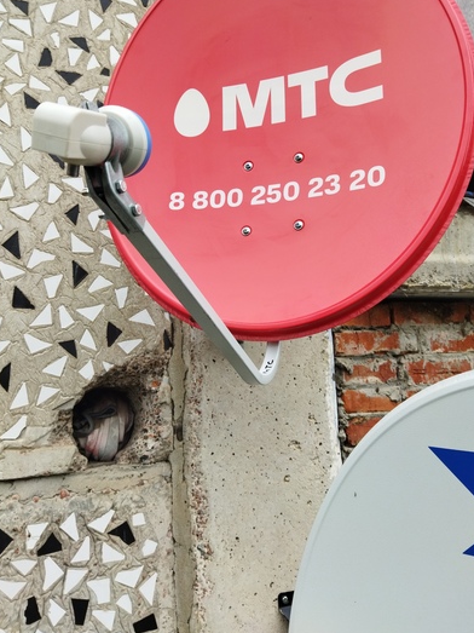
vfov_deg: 58.2
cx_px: 255
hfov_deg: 45.4
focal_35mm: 31
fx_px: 566
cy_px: 277
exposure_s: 1/484
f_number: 1.79
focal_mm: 4.71
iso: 100
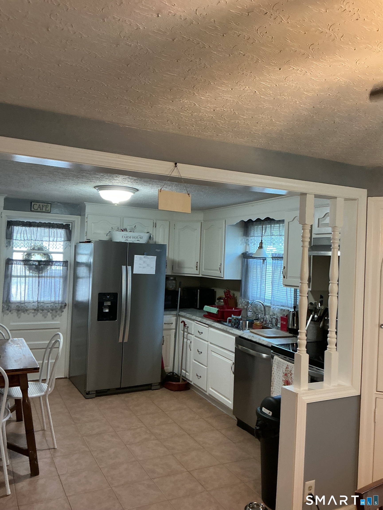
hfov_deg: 48.2
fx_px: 428
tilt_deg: +1.4
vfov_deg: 61.7
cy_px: 255
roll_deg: -2.7
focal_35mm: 29
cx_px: 192
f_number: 1.8
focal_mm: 3
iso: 160
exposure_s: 1/60
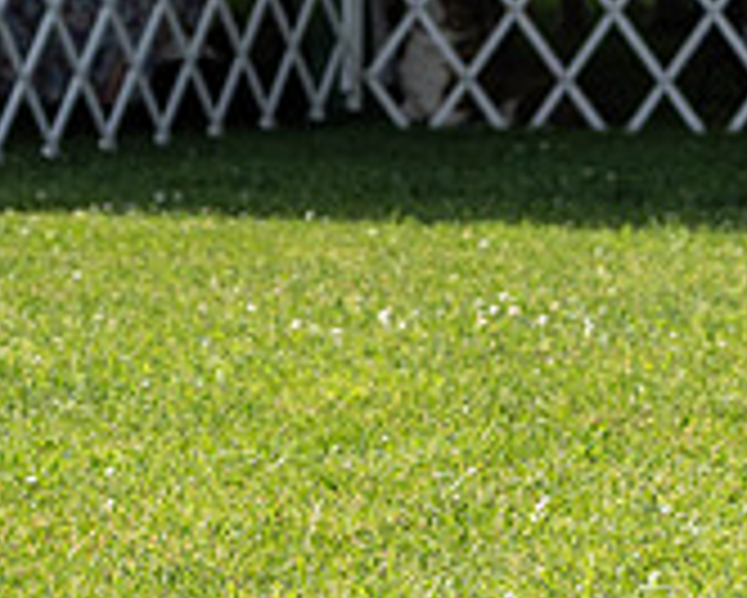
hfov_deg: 5.2
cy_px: 88
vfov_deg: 4.2
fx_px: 8229
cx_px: -92
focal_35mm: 372
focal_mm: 89
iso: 800
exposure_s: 1/2000
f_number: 4
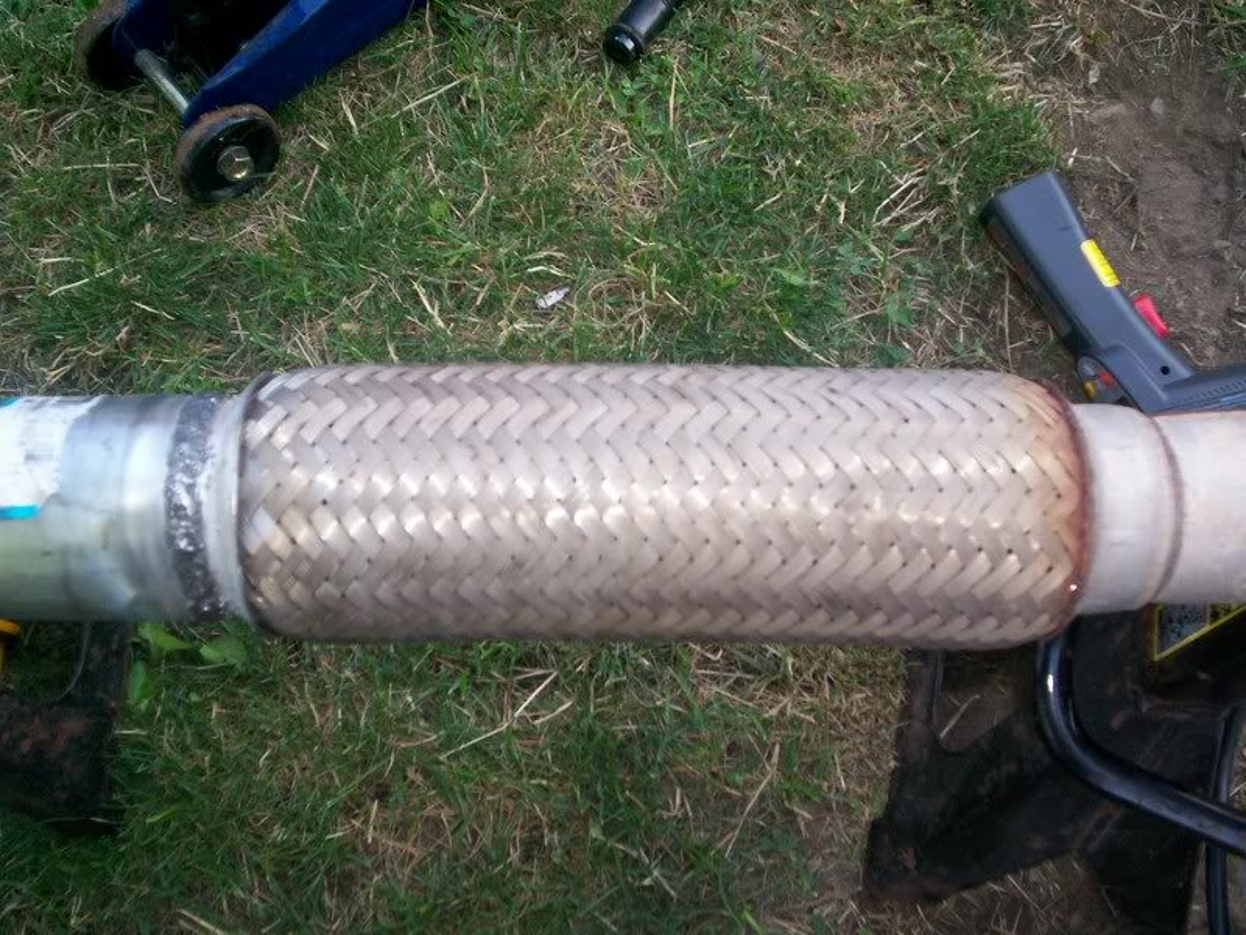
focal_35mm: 36
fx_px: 1296
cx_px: 623
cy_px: 468
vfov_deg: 39.7
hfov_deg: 51.4
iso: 140
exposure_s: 1/64
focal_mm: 5.9
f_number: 4.5
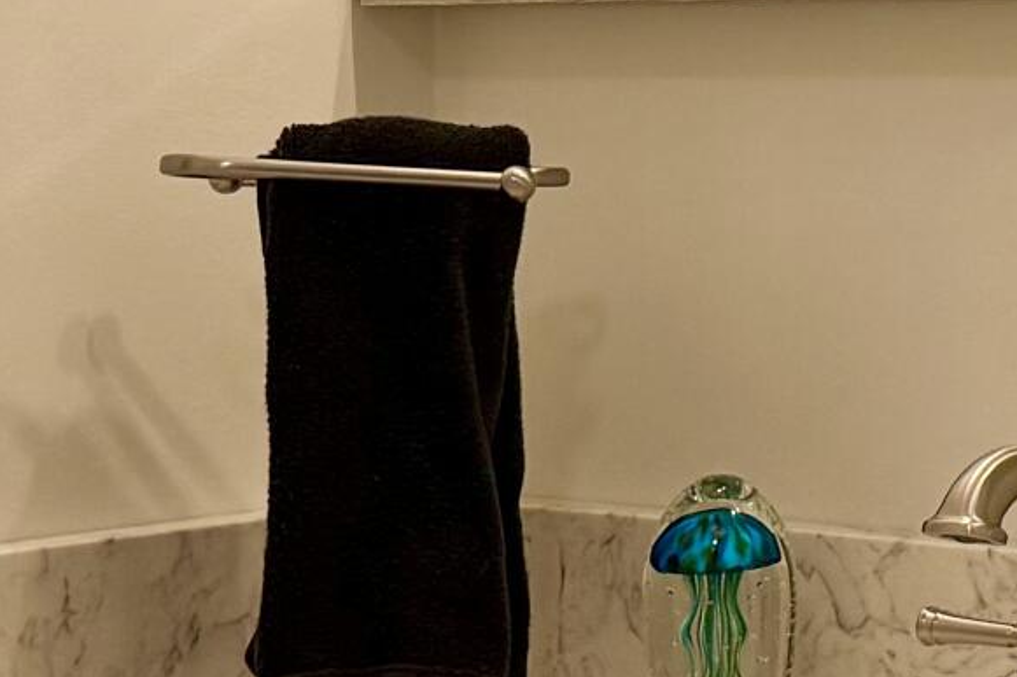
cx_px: 1082
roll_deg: -0.8
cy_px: -37
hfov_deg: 15.5
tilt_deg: +0.7
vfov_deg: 10.5
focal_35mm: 129
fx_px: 3643
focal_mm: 6.76
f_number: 1.78
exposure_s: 1/146
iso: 200
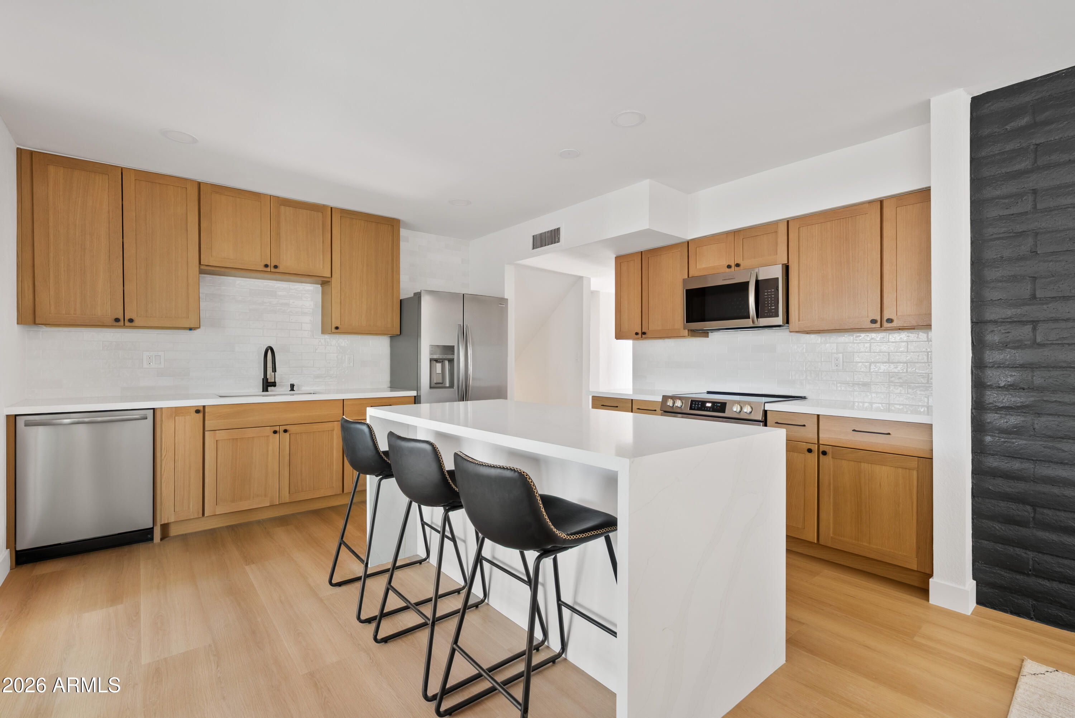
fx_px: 478
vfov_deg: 73.8
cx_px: 538
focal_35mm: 16
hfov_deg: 96.7
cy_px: 359
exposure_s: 5
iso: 100
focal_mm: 16
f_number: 8
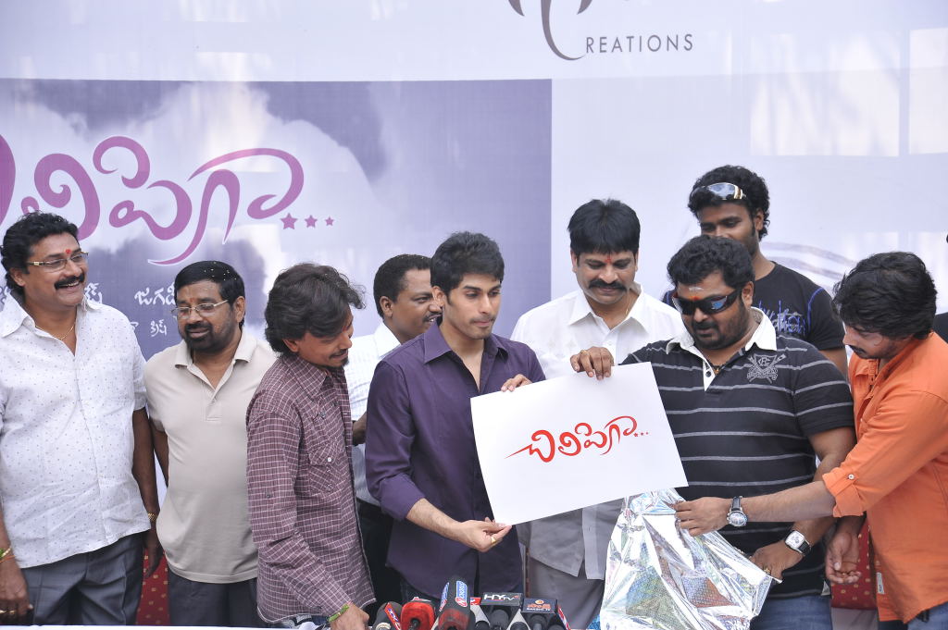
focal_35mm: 75
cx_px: 474
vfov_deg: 18.2
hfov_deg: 27.0
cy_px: 315
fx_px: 1973
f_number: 5
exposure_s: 1/160
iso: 250
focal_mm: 75
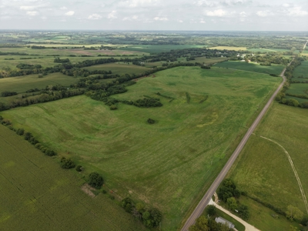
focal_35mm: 24
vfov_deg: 56.8
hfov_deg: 71.6
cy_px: 116
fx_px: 214
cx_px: 154
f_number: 1.8
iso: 120
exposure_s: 1/200
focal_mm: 8.67
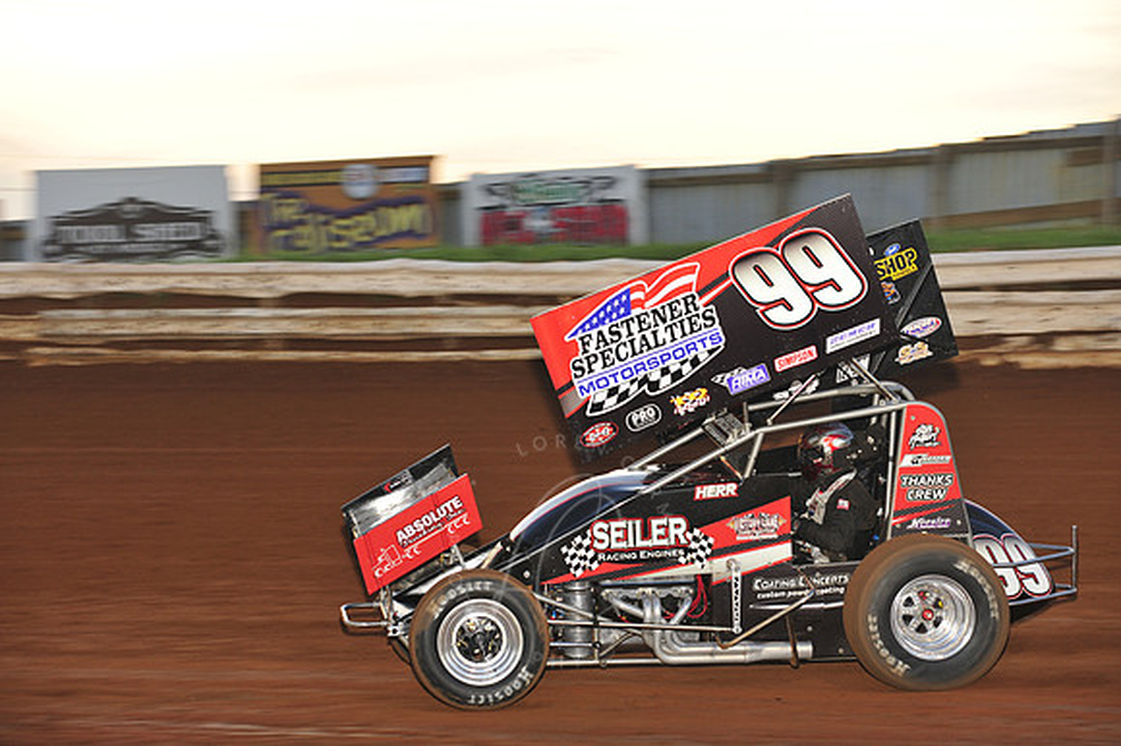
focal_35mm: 125
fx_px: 3890
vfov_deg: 11.0
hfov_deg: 16.4
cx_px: 560
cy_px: 373
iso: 800
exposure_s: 1/320
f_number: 6.3
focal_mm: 125
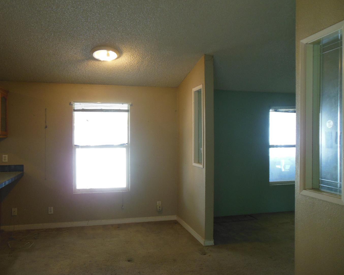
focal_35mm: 27
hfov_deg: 64.0
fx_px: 275
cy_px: 139
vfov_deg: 53.2
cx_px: 158
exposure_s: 1/30
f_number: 3.2
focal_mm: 4.5
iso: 250
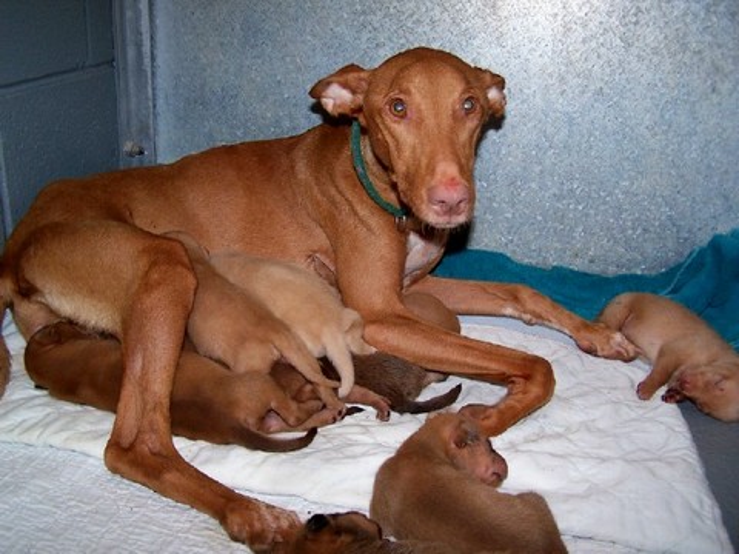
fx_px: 811
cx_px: 370
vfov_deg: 37.7
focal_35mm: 38
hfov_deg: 49.0
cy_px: 277
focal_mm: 6.3
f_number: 2.8
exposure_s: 1/60
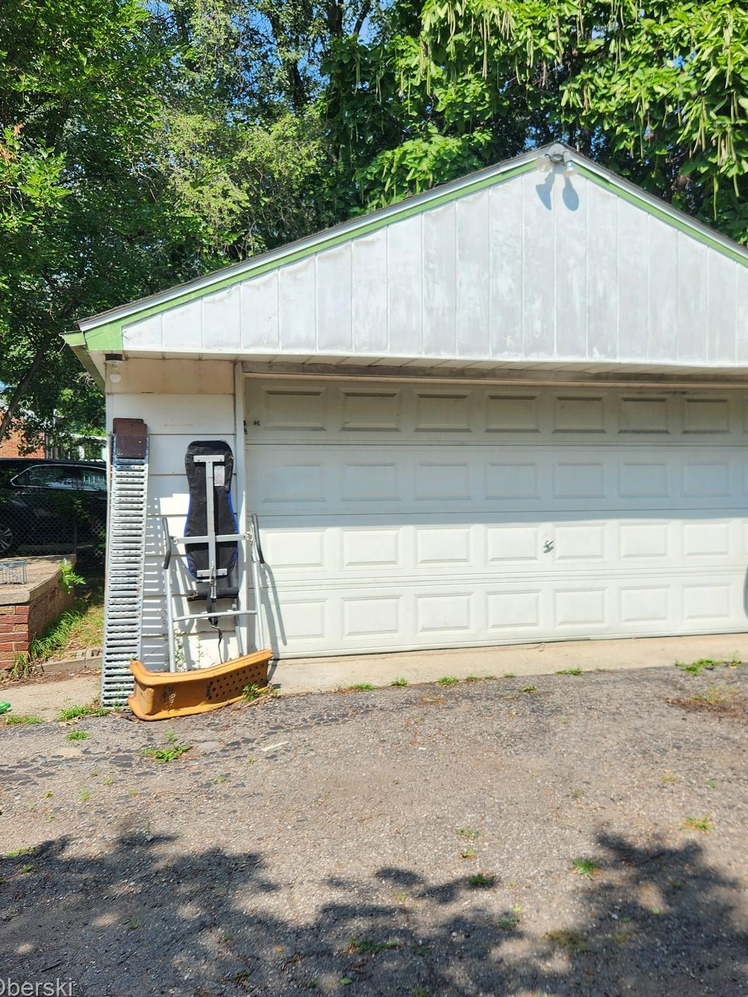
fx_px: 893
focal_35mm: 31
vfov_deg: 58.3
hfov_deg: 45.4
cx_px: 419
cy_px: 501
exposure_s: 1/1563
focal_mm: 5.4
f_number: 1.8
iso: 20
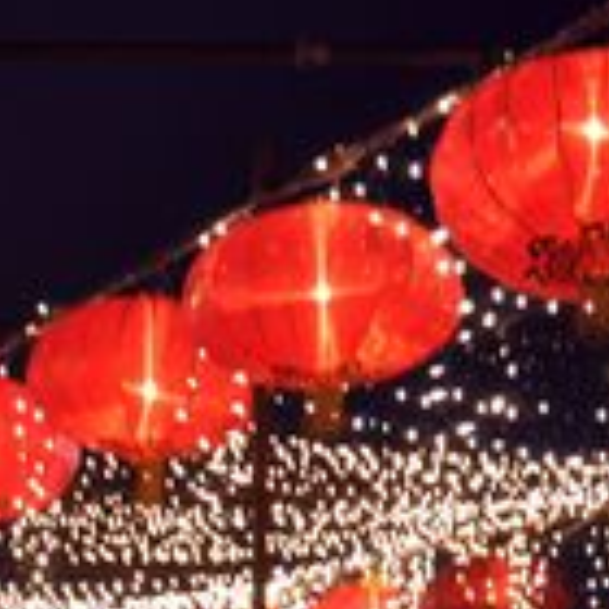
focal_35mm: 286
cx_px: -961
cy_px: 557
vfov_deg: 6.1
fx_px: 5693
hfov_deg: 5.8
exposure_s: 2
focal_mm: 42
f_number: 4.8
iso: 200
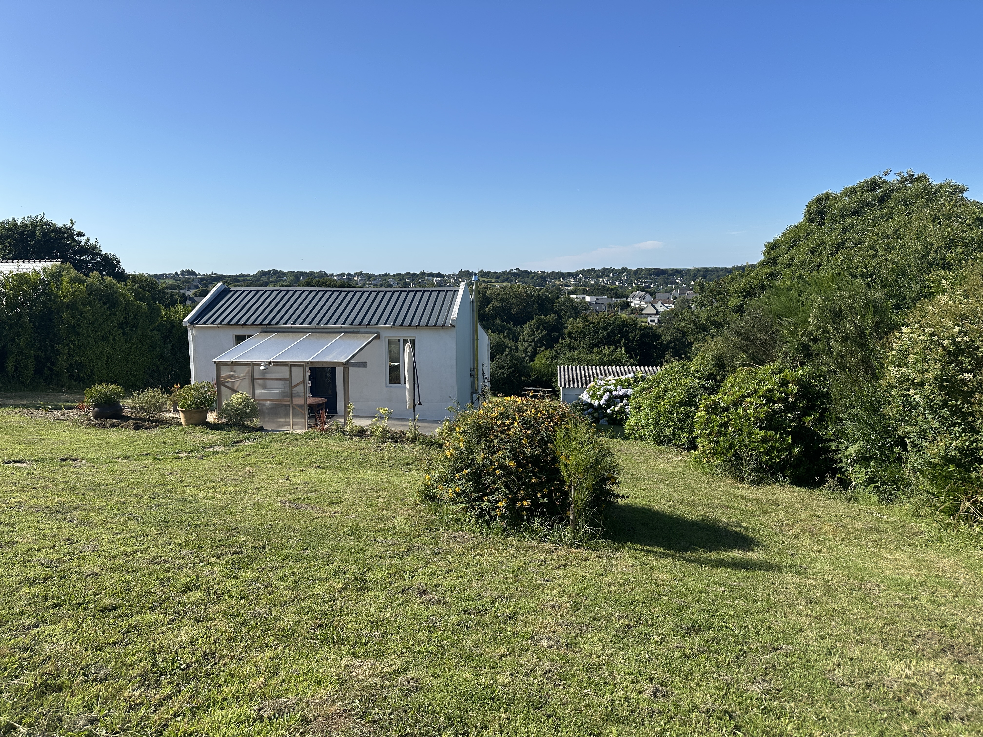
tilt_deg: -7.0
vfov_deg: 56.8
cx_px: 492
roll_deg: +1.1
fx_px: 682
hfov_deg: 71.6
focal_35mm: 24
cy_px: 368
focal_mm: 6.86
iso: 80
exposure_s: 1/4762
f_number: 1.78
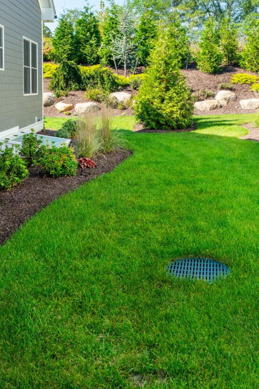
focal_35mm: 43
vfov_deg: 45.3
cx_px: 152
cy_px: 170
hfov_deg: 31.1
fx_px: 464
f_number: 7.1
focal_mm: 35
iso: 200
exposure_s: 1/160
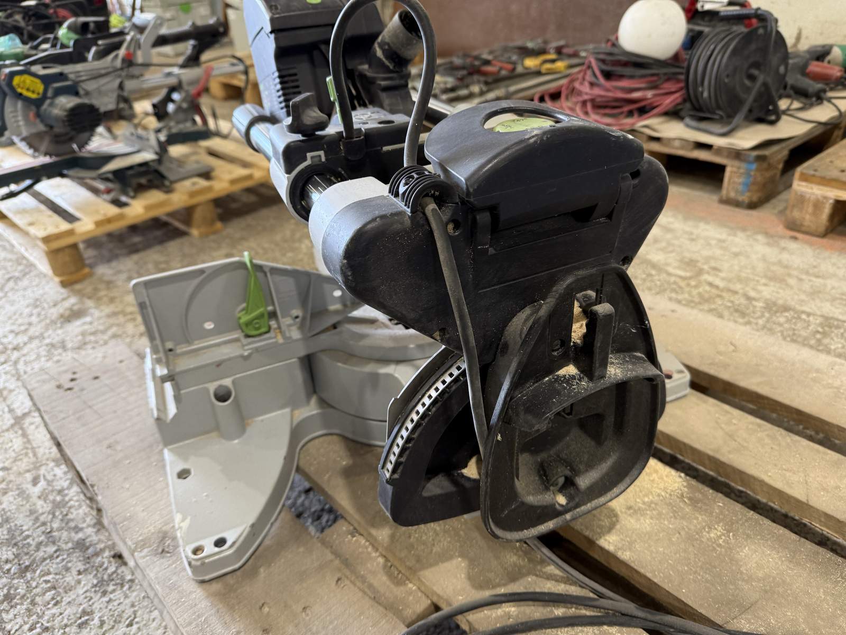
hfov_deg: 71.6
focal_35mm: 24
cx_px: 423
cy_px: 318
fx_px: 587
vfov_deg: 56.8
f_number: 1.78
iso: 200
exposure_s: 1/116
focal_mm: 6.76
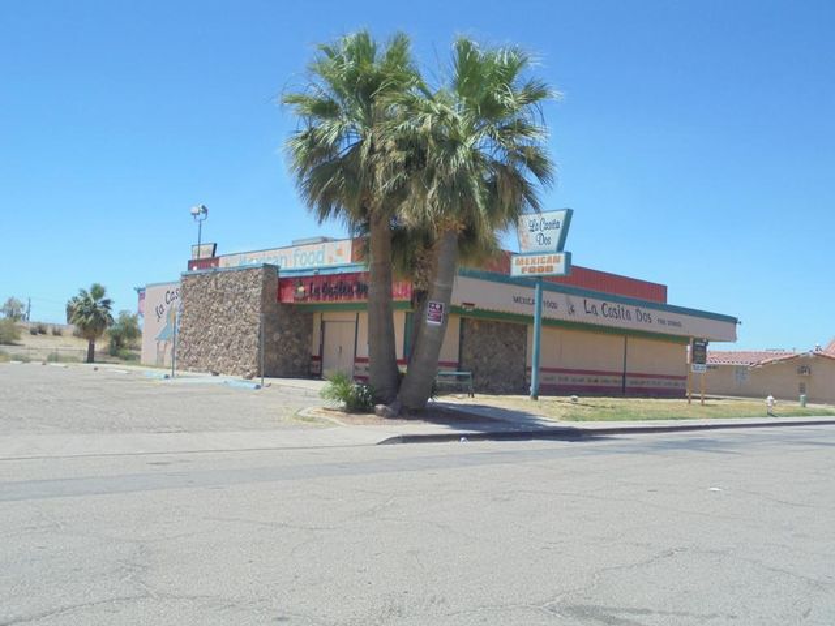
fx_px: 820
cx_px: 418
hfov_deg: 54.0
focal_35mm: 34
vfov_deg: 41.8
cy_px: 313
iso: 100
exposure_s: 1/800
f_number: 4
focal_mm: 6.1
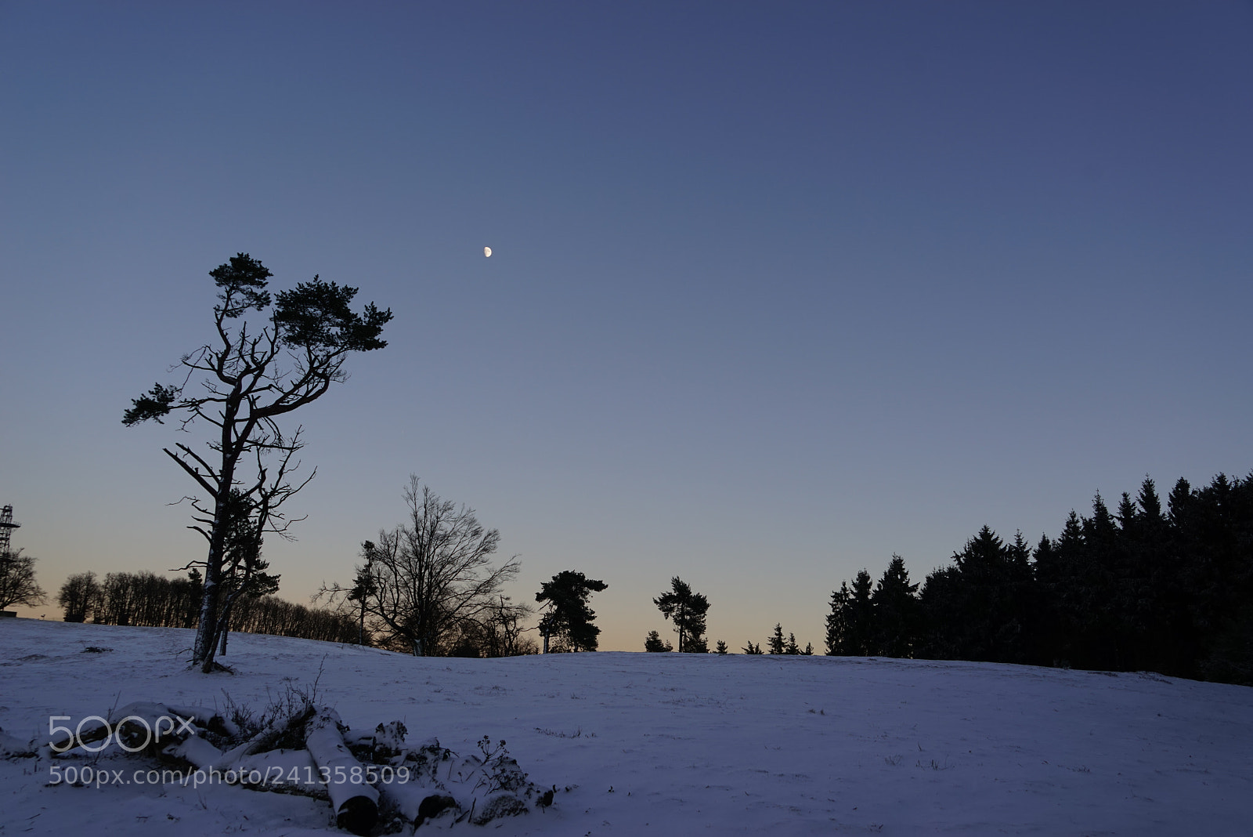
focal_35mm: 28
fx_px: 975
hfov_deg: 65.5
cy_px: 418
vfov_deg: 46.4
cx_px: 626
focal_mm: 28
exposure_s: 1/80
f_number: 7.1
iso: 100
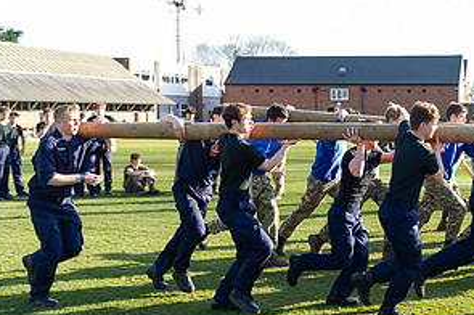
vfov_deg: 22.2
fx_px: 802
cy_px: 151
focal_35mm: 61
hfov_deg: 31.4
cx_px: 423
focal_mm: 31
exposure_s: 1/400
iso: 125
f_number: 2.8
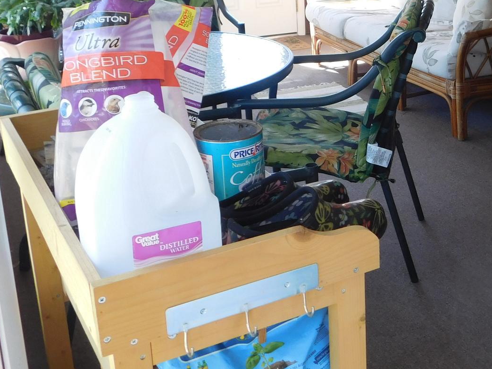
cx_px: 419
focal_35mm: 55
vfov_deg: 26.1
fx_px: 782
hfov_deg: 33.5
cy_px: 78
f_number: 3.2
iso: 125
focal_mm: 4.9
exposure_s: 1/50
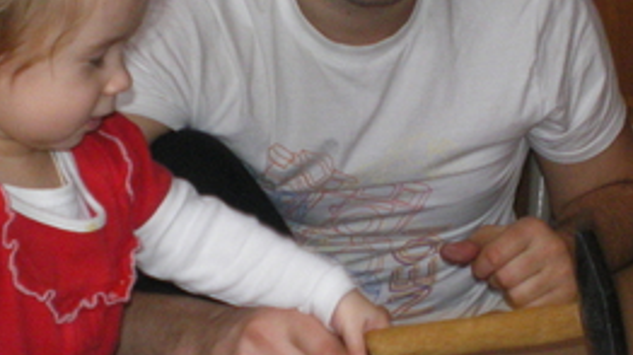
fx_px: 1459
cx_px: 324
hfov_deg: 24.5
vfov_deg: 13.9
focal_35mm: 87
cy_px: 202
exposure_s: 1/30
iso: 400
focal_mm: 6.3
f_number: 3.1
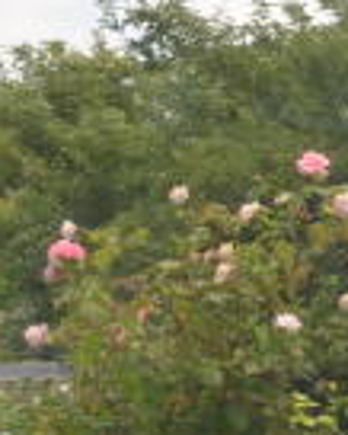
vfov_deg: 17.8
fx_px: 1363
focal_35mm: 106
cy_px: 387
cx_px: 1018
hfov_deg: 10.6
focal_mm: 10
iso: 200
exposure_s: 1/250
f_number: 8
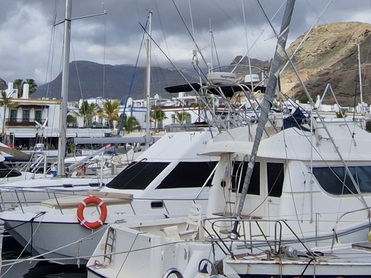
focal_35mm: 61
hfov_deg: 31.7
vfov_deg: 22.1
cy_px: -63
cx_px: 183
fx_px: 654
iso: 50
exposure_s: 1/2080
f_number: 2.2
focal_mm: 1.74
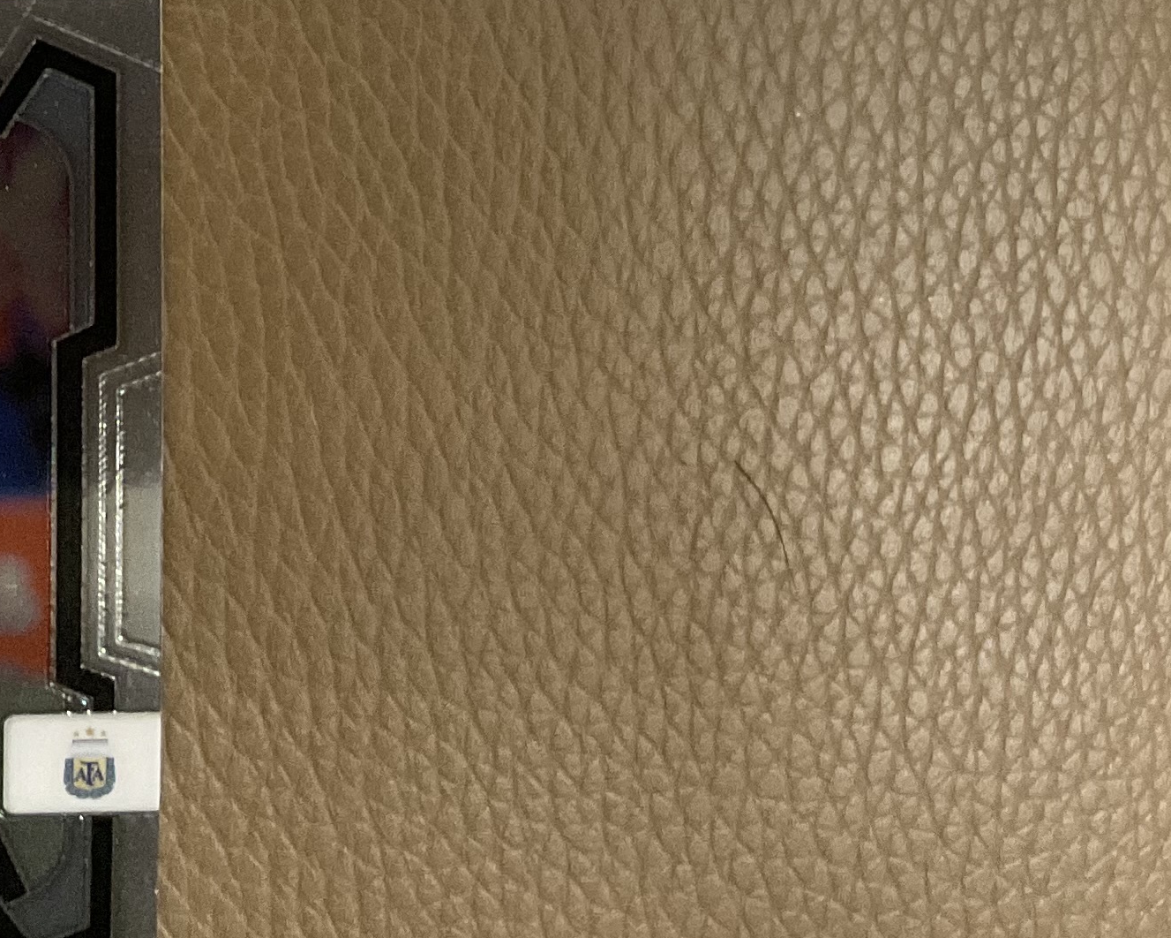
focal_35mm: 86
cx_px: -365
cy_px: -186
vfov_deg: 17.1
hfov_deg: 20.3
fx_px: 2981
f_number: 1.8
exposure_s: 1/60
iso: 250
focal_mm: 3
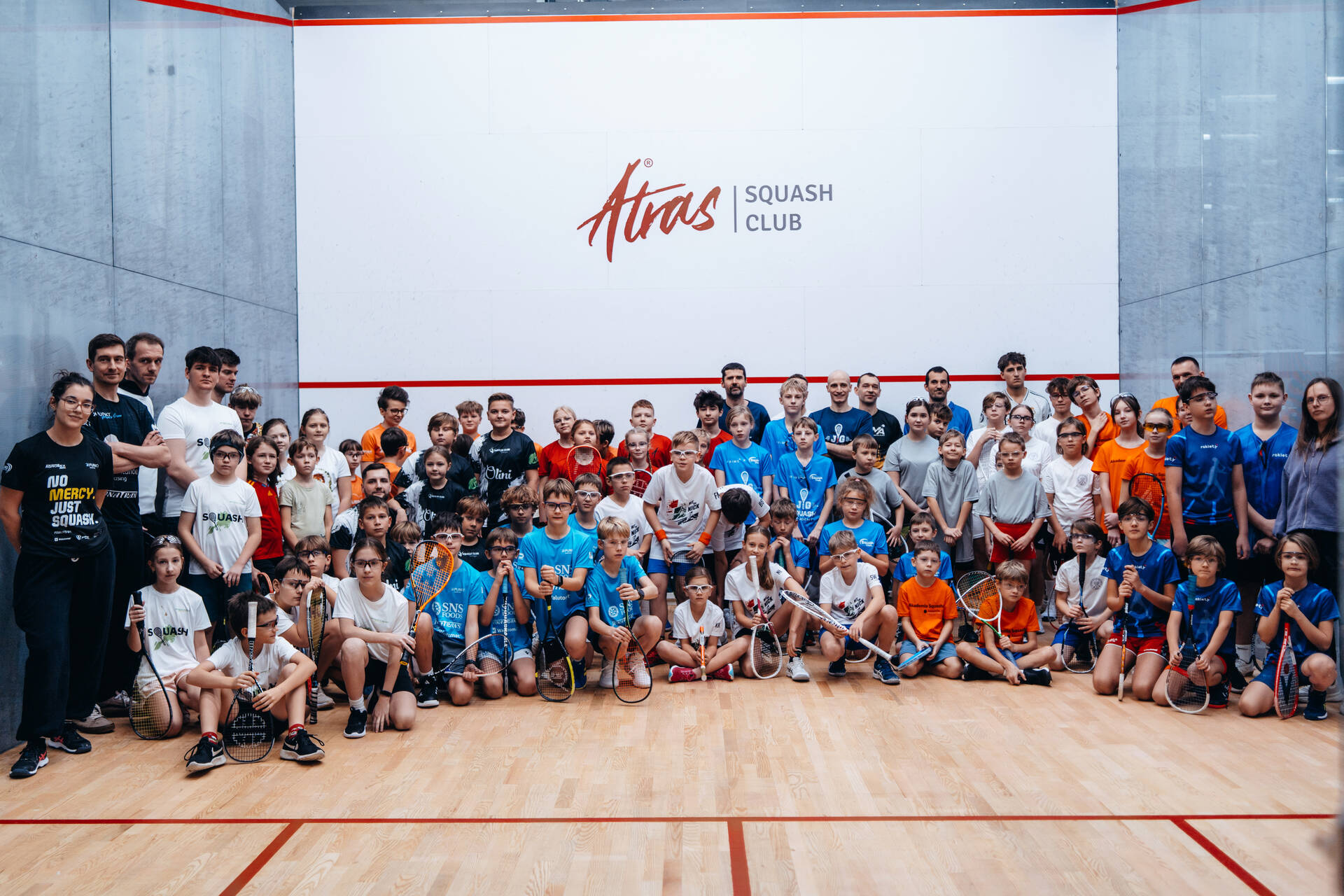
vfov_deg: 37.9
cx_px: 672
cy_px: 448
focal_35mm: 35
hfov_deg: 54.4
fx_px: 1307
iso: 200
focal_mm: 35
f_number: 1.6
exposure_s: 1/500
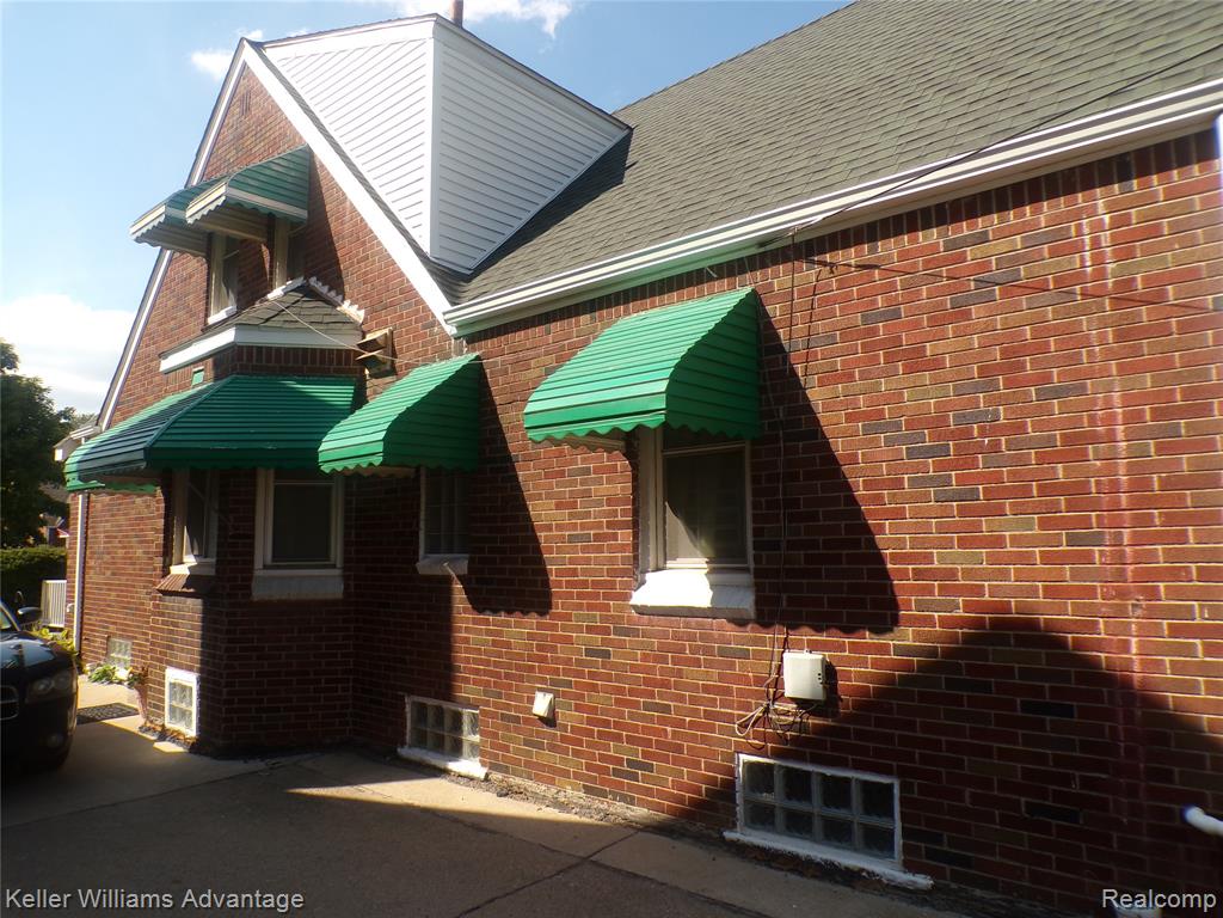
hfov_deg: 71.6
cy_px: 459
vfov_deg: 56.8
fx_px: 848
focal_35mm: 24
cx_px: 612
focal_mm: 4.3
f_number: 4.4
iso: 100
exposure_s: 1/400
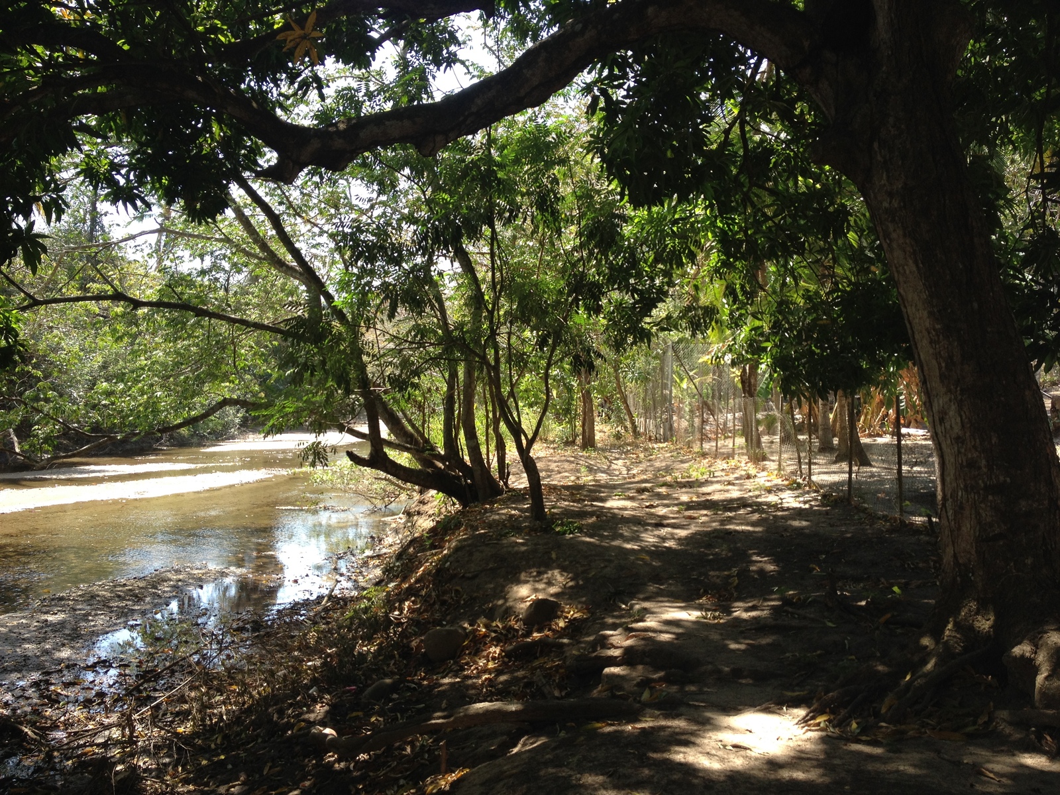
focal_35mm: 35
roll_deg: -1.5
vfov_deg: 40.7
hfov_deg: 52.6
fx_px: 1072
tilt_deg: -3.1
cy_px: 398
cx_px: 530
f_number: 2.4
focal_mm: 4.28
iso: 50
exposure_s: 1/284
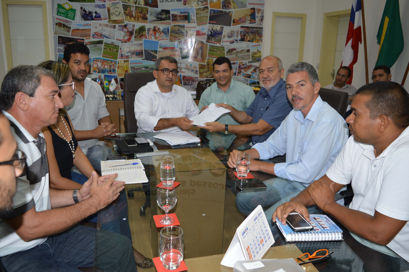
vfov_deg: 47.8
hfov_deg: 67.4
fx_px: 306
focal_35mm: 27
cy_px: 136
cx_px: 204
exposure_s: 1/60
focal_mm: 18
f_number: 3.5
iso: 450
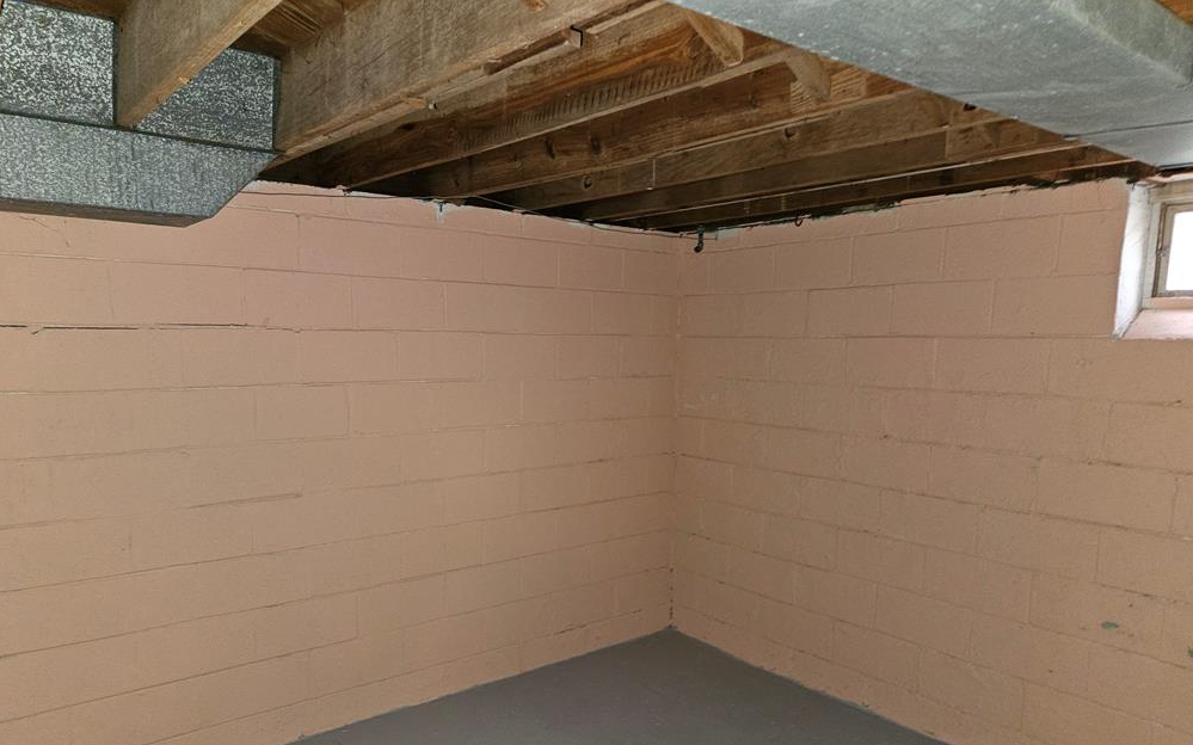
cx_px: 591
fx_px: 813
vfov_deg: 49.0
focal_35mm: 25
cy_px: 438
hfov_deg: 72.6
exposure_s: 1/9.99
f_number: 1.8
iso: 160
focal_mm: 5.4
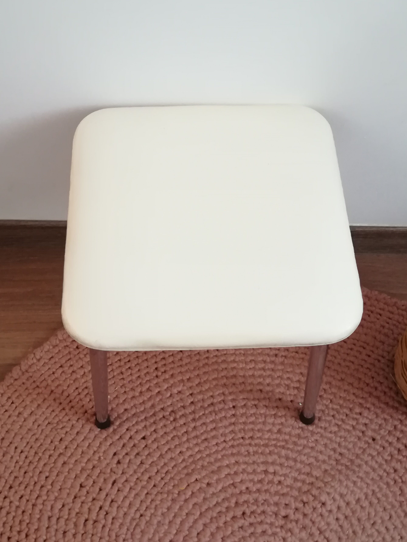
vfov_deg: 46.7
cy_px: 247
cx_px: 197
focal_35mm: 40
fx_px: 627
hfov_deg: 36.0
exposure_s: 1/25
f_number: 2.2
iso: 400
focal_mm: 3.83
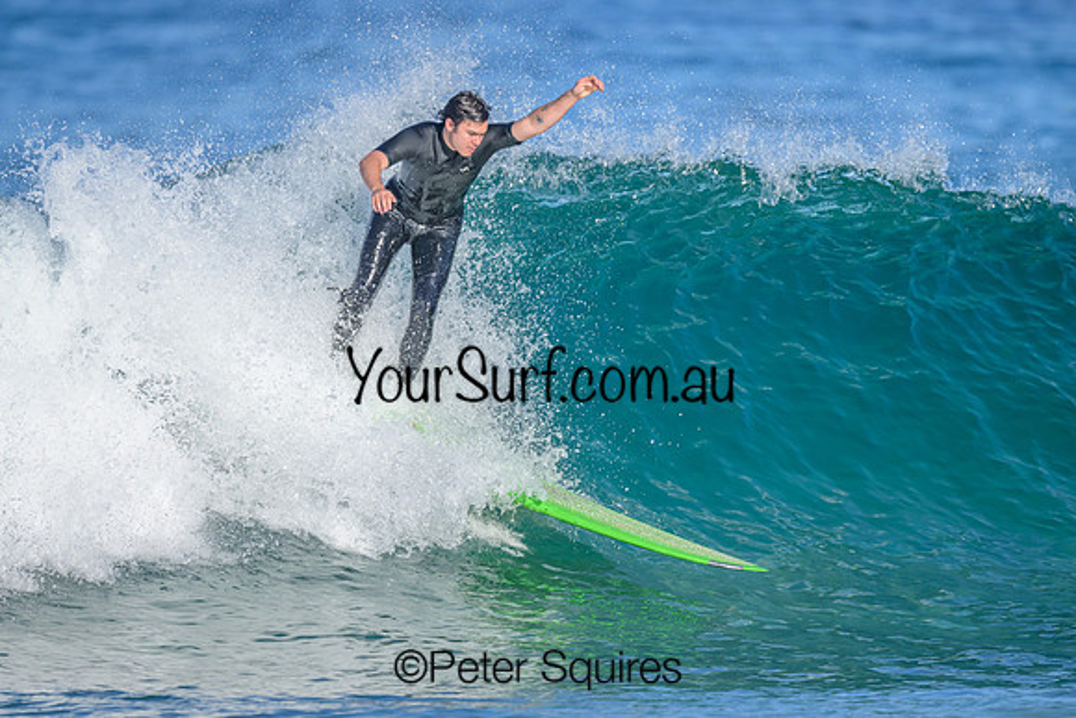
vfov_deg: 1.7
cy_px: 370
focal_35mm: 824
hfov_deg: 2.5
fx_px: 24621
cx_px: 522
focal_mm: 800
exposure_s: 1/2000
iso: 400
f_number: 6.3
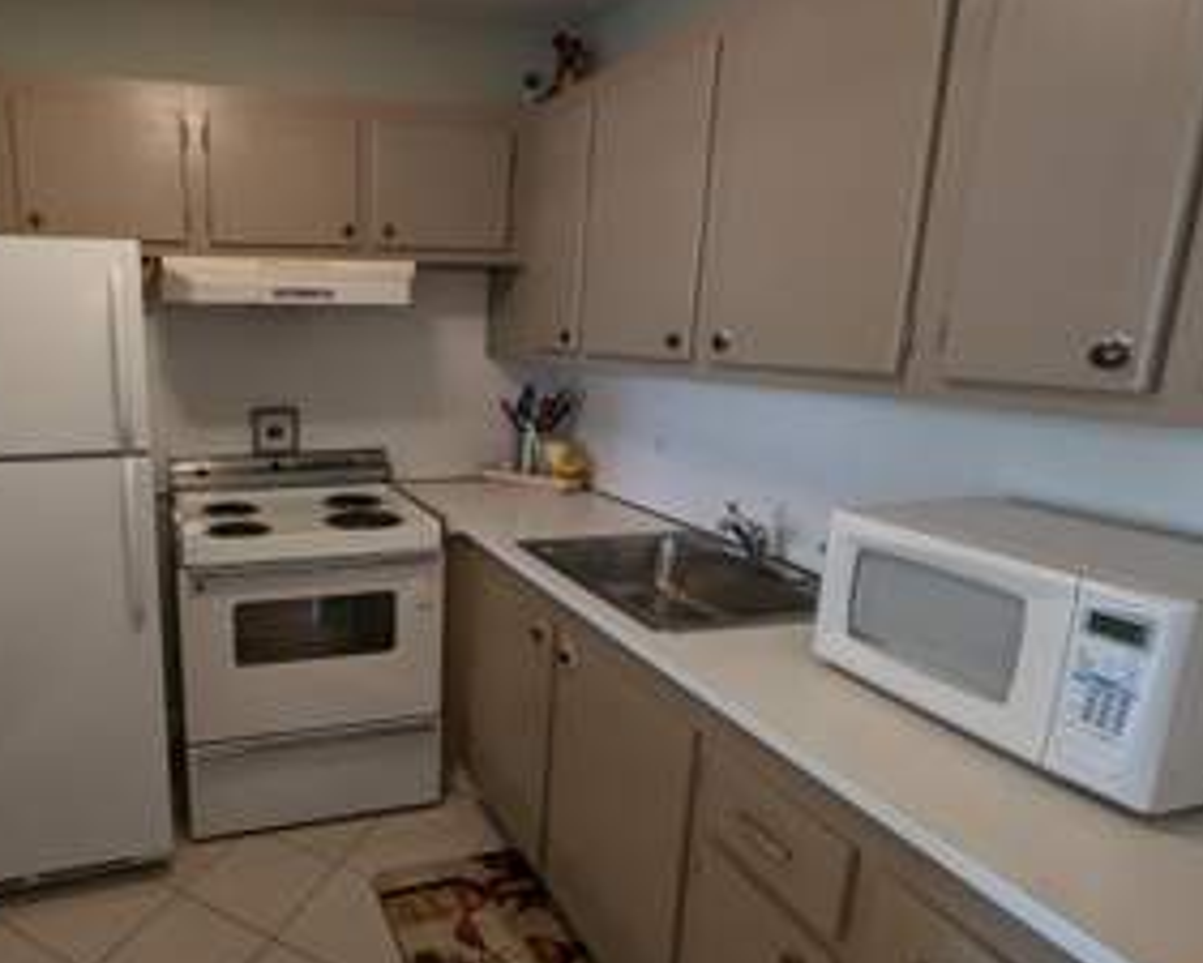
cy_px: 479
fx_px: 712
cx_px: 347
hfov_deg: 76.2
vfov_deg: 68.1
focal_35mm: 20
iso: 64
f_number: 1.95
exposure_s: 1/24
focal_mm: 2.23
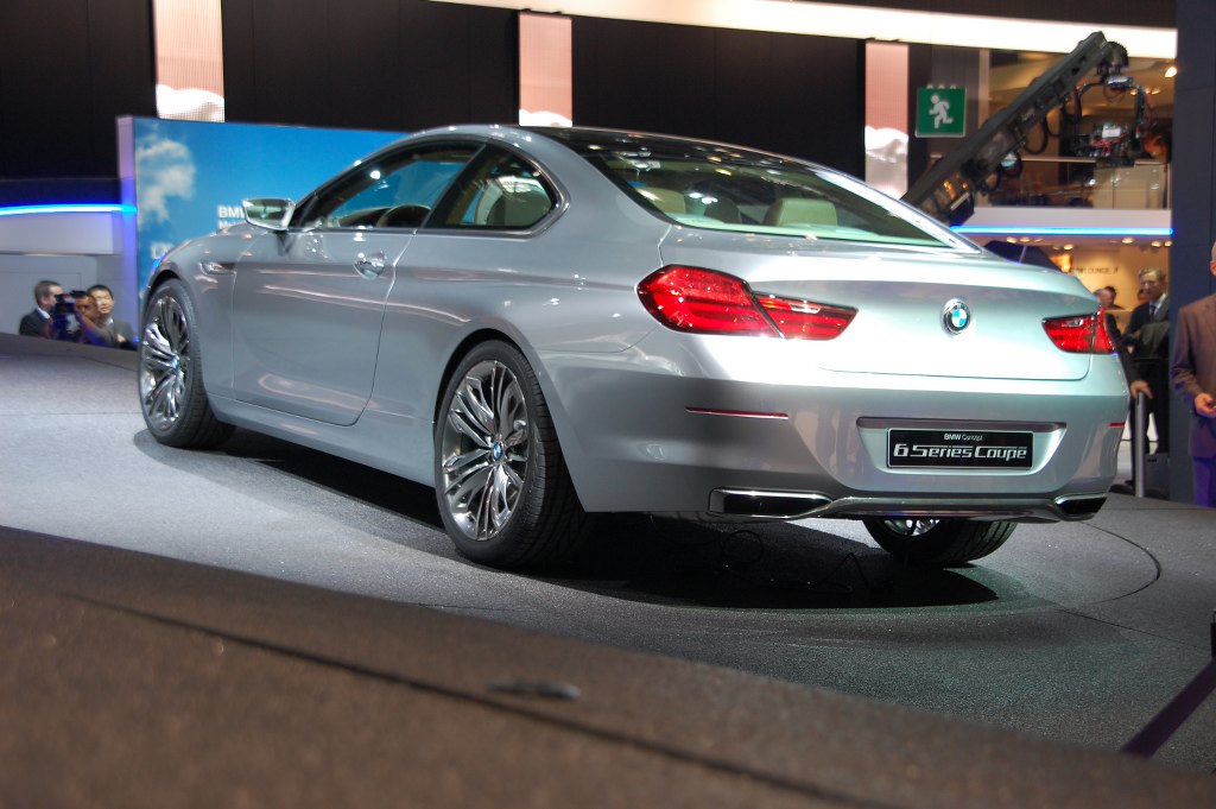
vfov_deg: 18.2
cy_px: 404
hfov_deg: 27.0
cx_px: 608
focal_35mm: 75
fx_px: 2531
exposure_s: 1/40
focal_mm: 50
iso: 400
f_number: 5
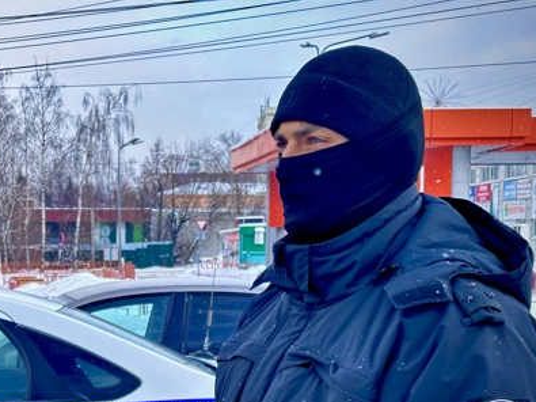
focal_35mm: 81
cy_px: 338
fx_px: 1254
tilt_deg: -3.4
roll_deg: +0.0
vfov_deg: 18.0
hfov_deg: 23.9
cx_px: 131
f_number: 1.78
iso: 64
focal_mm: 6.86
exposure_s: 1/478
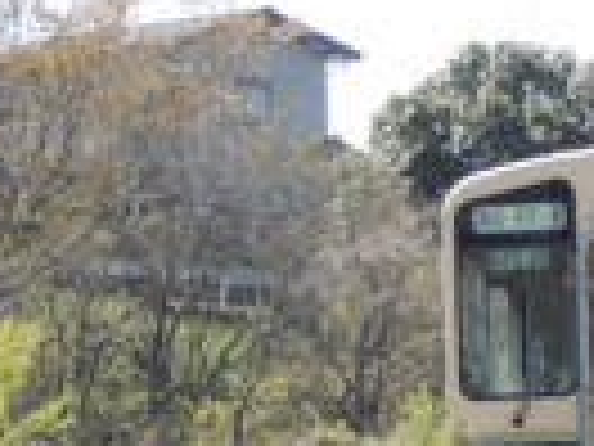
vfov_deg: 3.4
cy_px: 324
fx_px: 7482
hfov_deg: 4.5
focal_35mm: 436
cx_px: 936
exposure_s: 1/400
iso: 125
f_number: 4.2
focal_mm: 21.4
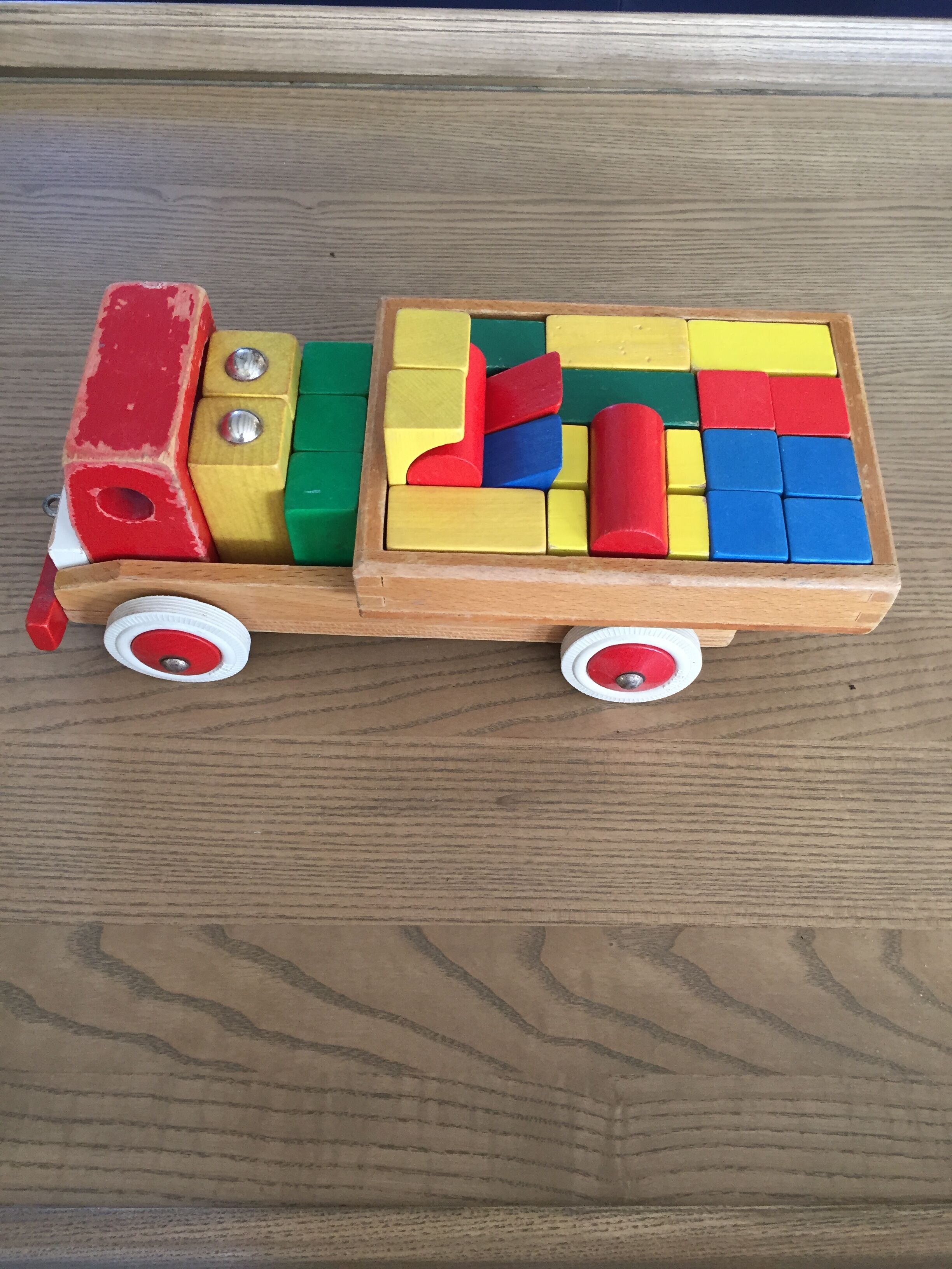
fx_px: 1063
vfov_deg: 61.7
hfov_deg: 48.2
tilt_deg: -60.7
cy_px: 634
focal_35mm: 29
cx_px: 476
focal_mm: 4.15
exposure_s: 1/33
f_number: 2.2
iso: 160
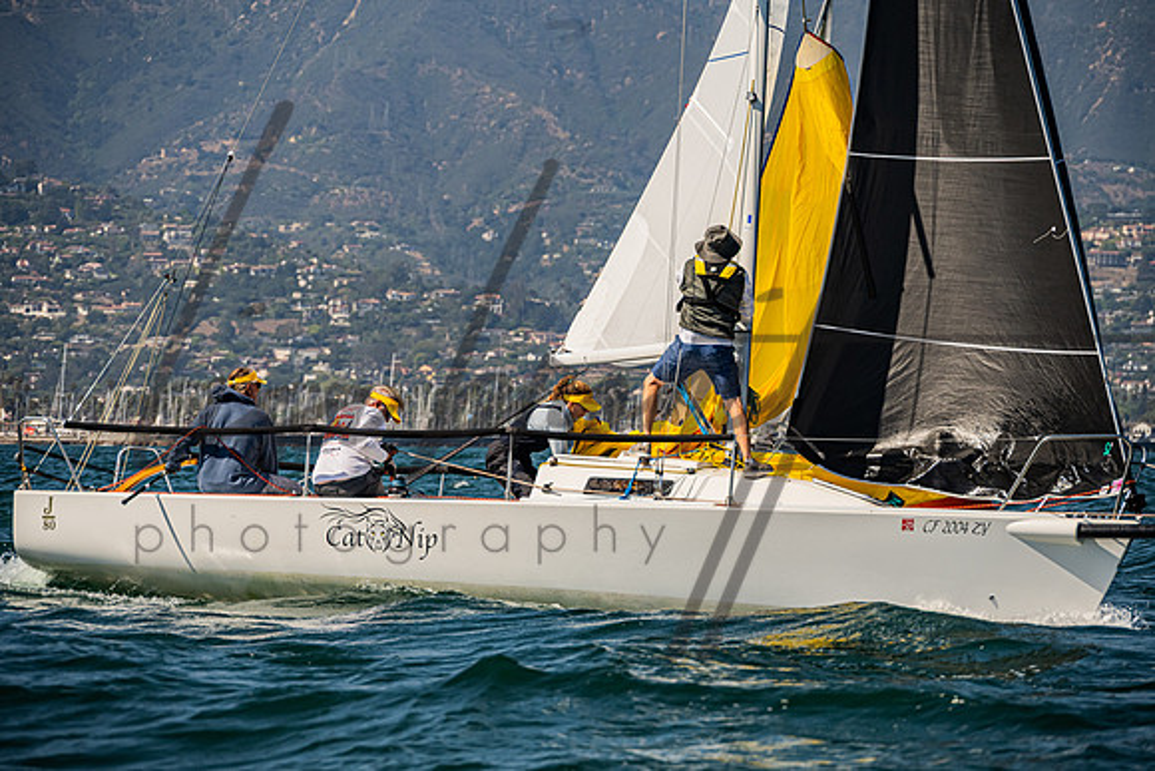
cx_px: 578
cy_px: 386
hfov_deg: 8.8
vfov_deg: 5.8
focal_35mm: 235
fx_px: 7548
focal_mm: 230
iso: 500
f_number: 8
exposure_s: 1/2500
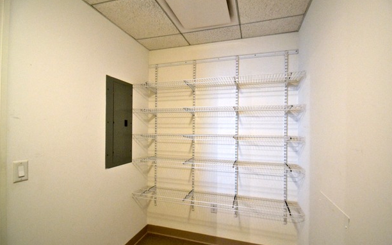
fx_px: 171
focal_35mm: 16
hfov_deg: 97.8
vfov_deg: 71.2
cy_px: 119
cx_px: 202
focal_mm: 10
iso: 1800
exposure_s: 1/60
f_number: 3.5
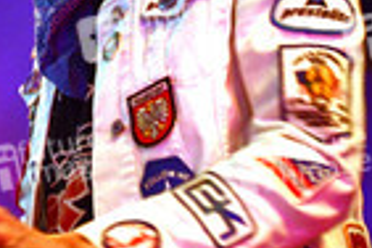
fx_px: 2314
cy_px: -34
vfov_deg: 6.1
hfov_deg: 9.2
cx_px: 75
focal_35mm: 224
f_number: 2.8
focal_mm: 70
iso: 2000
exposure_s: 1/160
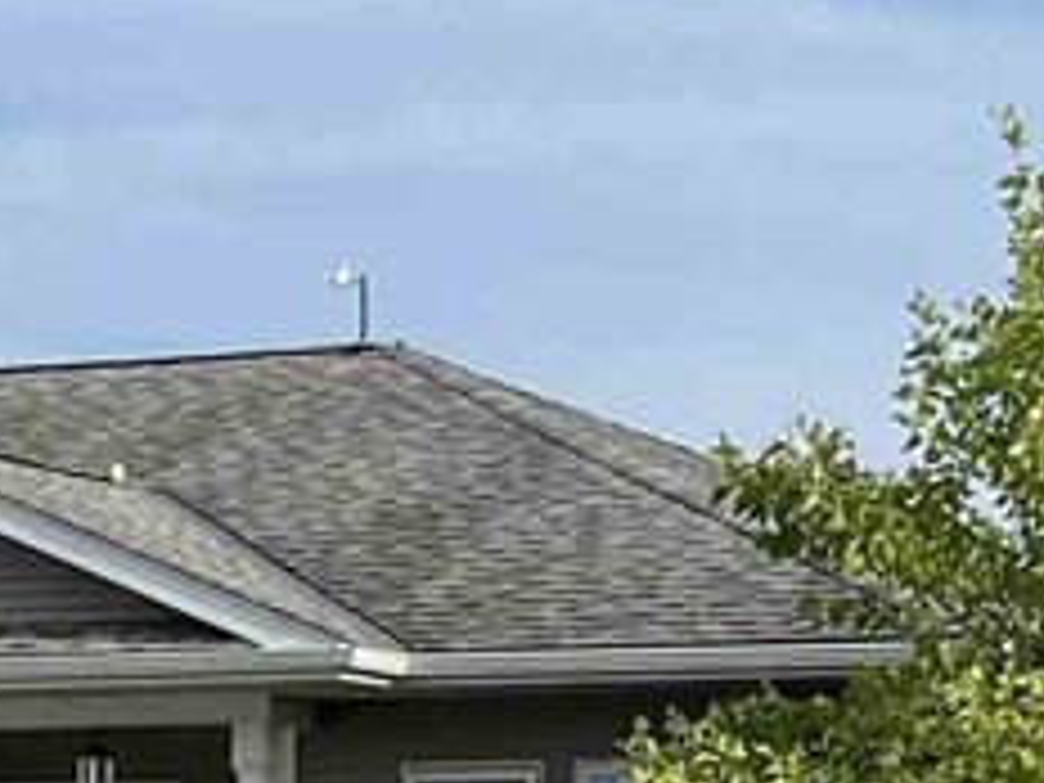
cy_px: 1004
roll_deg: +0.0
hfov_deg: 10.8
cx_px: -216
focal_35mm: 179
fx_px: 5399
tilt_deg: +0.0
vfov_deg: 8.2
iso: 50
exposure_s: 1/2899
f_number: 1.6
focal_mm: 5.1
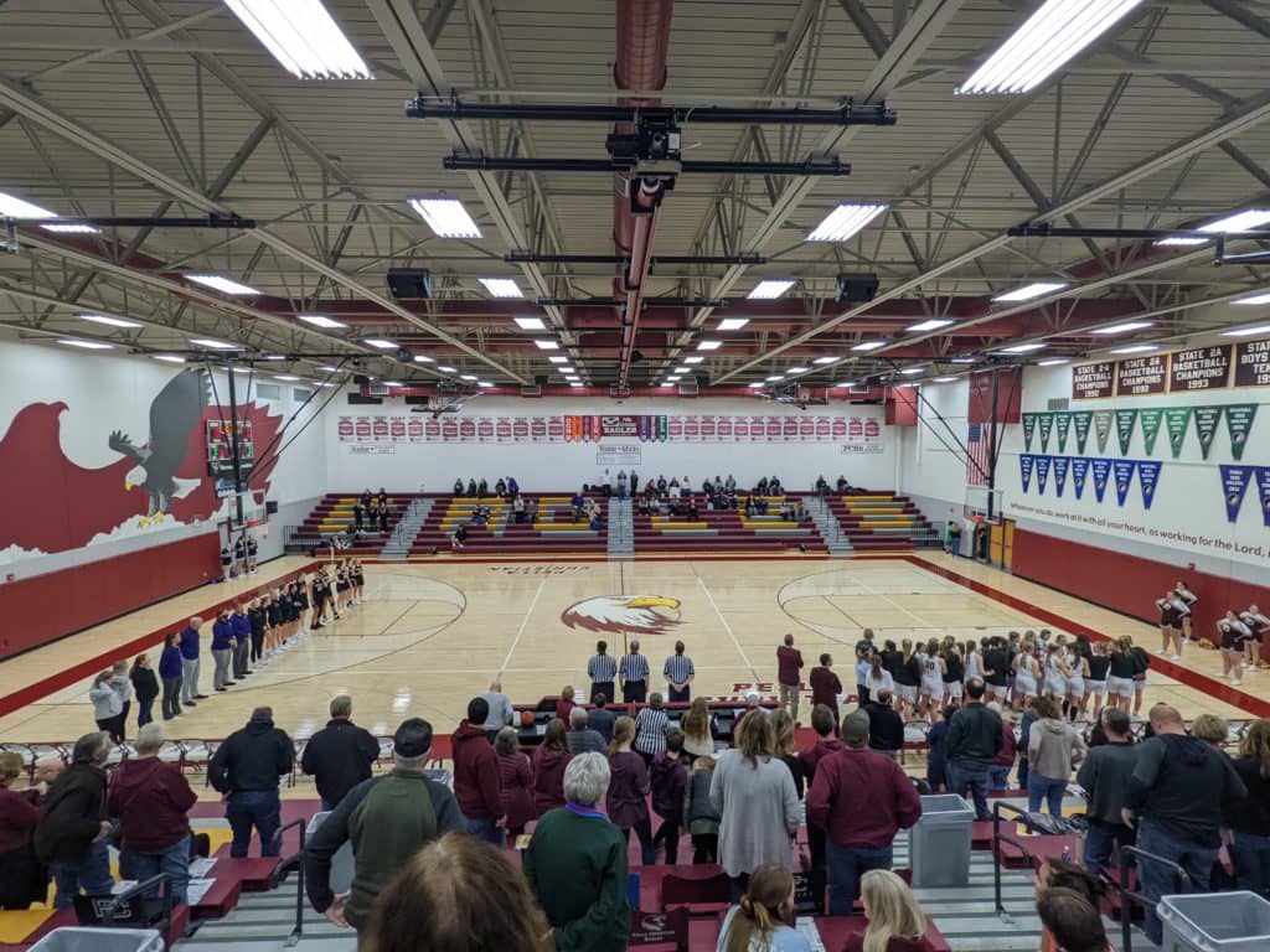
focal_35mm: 16
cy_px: 476
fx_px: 587
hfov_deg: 94.5
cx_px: 635
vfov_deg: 78.1
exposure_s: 1/60
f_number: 2.2
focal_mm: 2.22
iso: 49
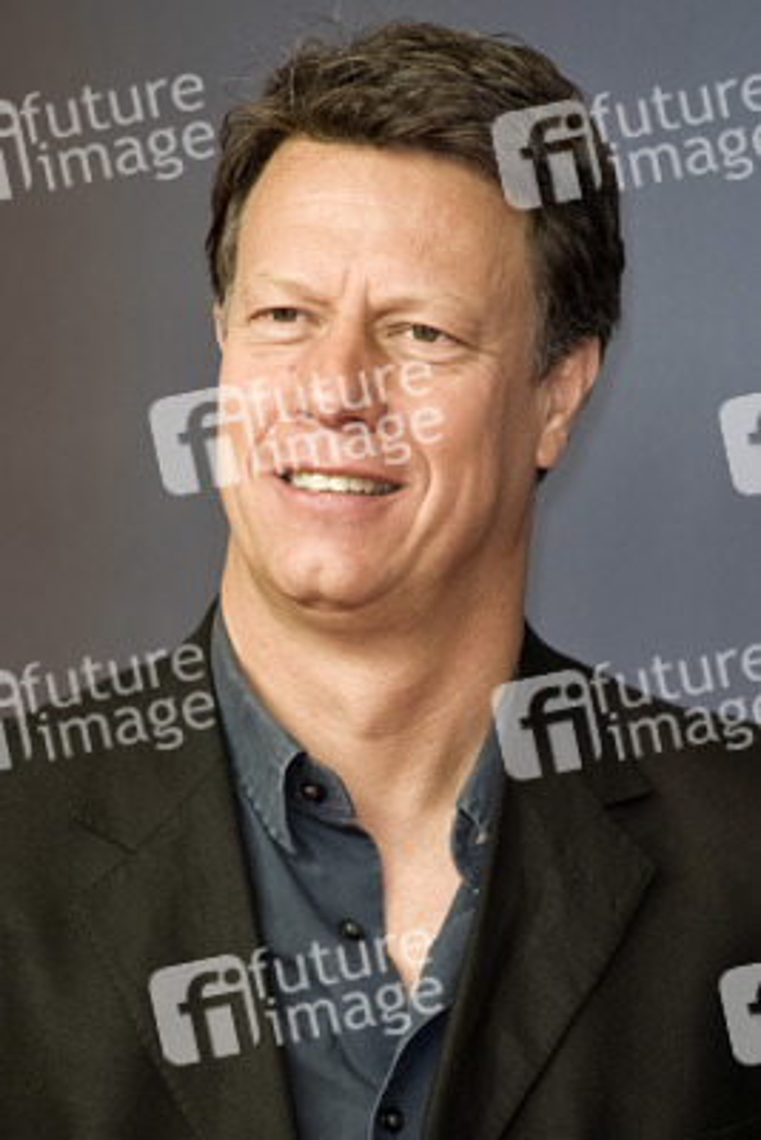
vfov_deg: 10.3
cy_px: 570
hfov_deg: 6.9
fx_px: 6336
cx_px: 380
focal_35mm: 200
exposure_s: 1/125
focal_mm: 200
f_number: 5
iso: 1000
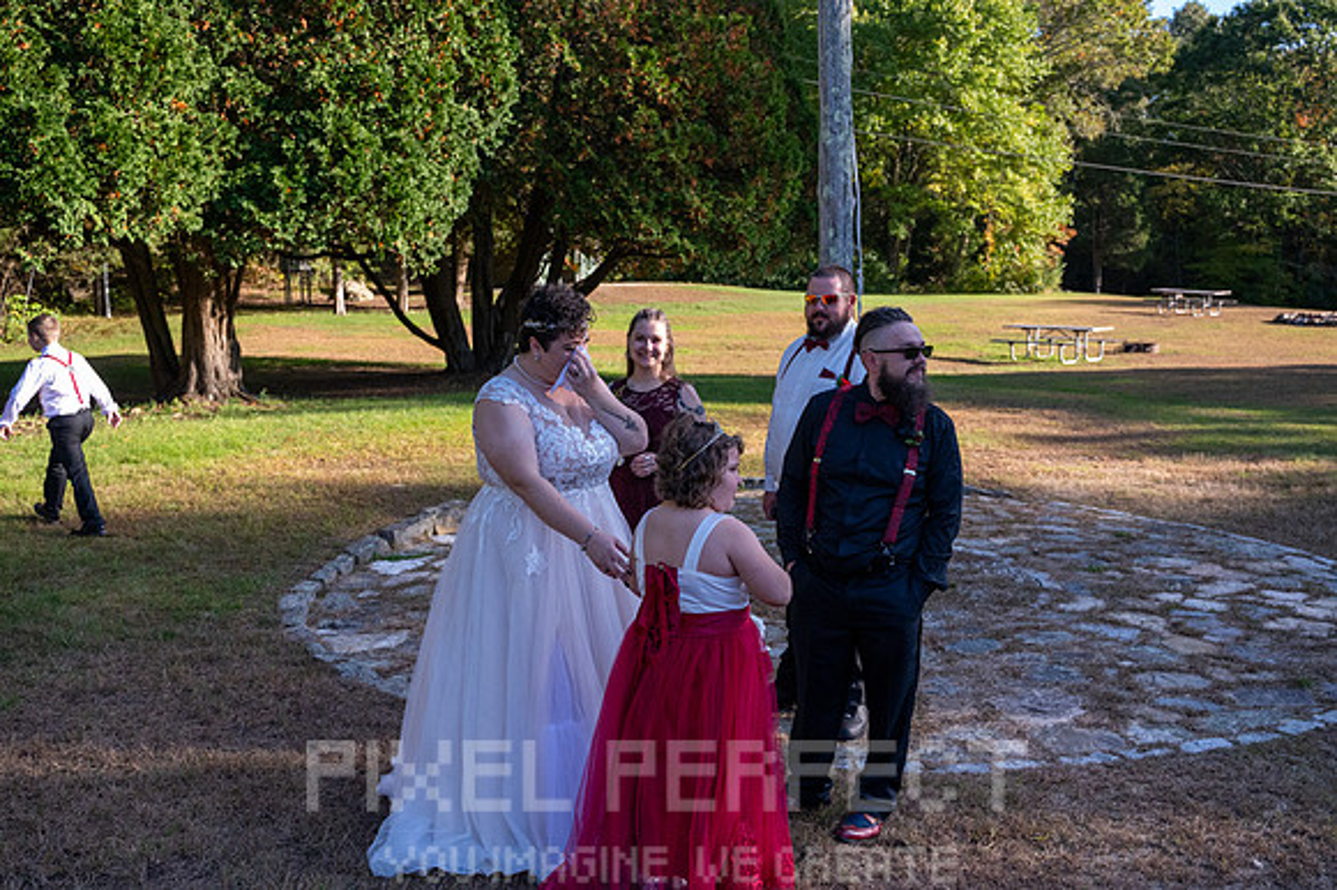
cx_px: 668
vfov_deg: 38.8
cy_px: 445
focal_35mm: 34
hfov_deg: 55.8
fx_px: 1262
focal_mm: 34
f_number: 4
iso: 4500
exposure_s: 1/8000
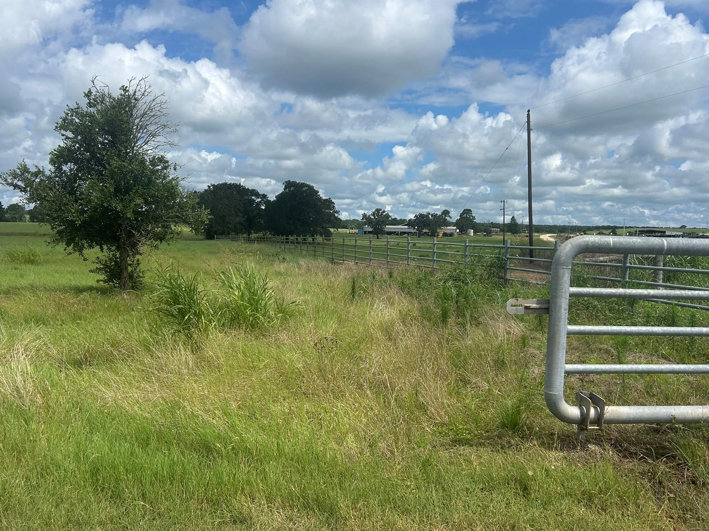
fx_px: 635
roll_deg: -2.0
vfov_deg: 45.4
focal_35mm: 31
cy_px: 279
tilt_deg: -5.0
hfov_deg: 58.4
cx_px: 346
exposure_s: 1/7463
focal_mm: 5.7
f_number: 1.5
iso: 50
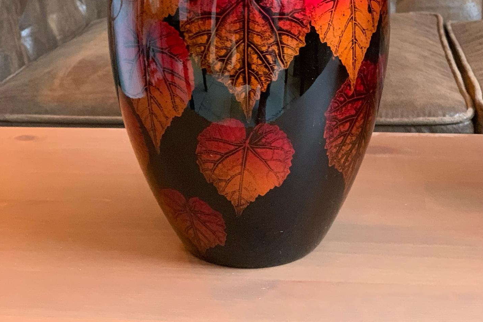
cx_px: 243
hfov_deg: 27.7
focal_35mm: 73
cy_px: 7
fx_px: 979
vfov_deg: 18.2
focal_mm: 6
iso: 640
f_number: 2.4
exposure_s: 1/30
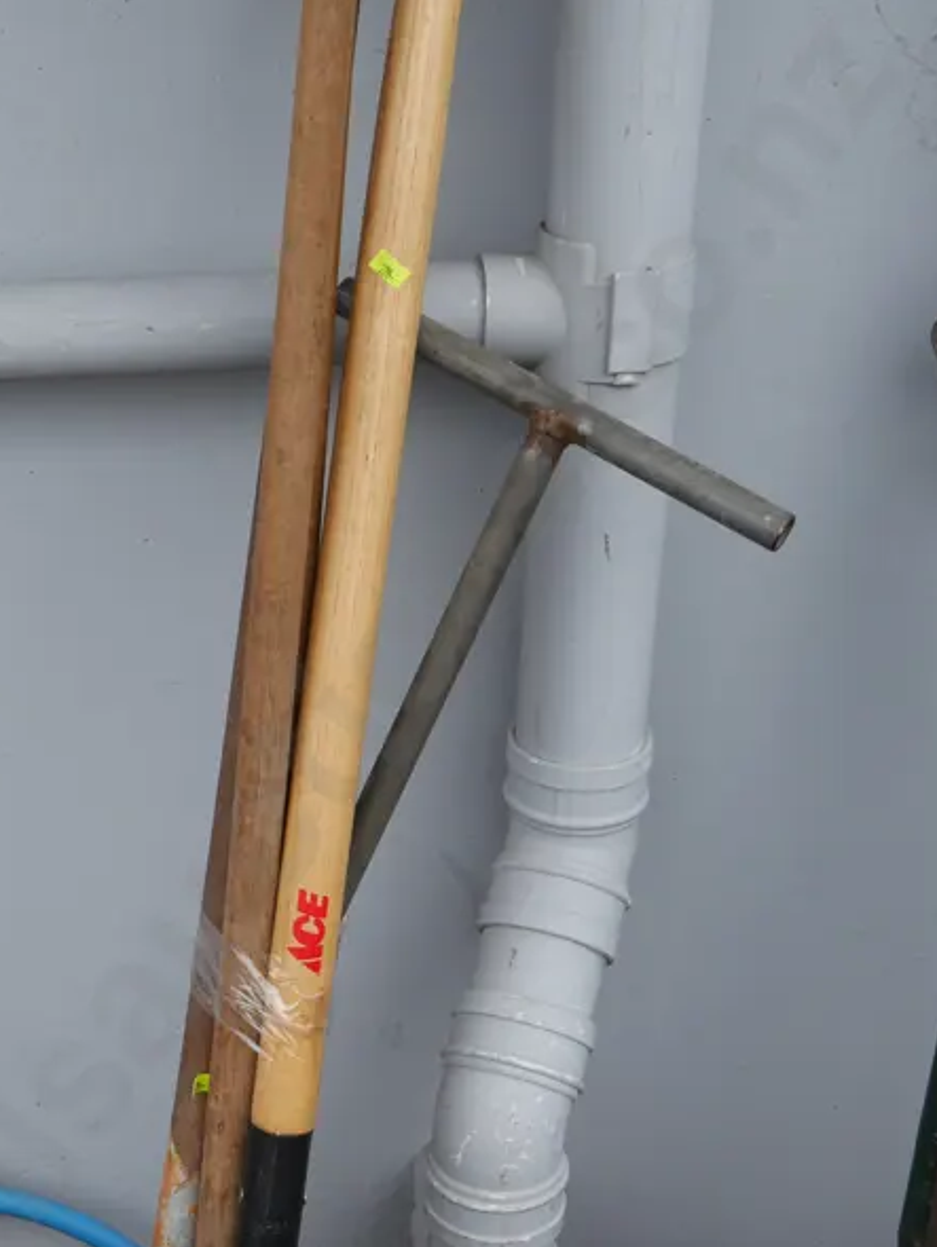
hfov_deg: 24.5
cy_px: 909
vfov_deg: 32.2
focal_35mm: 59
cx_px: 215
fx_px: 2128
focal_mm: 17
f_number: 4.5
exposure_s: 1/200
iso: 200
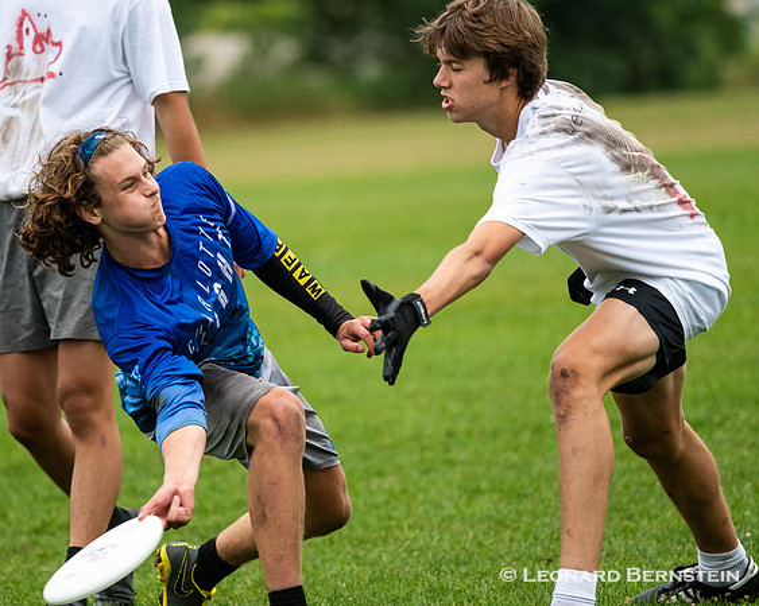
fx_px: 11381
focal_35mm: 507
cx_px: 311
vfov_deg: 3.1
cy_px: 303
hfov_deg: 3.8
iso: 1600
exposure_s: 1/2000
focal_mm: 300
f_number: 4
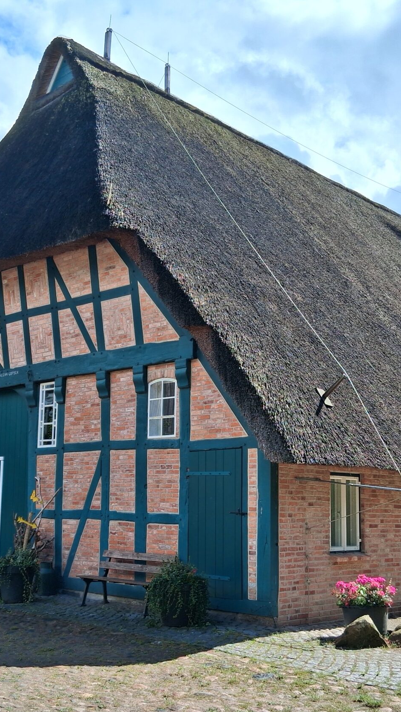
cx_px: 191
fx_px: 812
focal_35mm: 43
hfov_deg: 27.7
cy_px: 398
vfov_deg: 47.3
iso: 25
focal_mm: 3.98
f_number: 1.8
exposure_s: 1/737
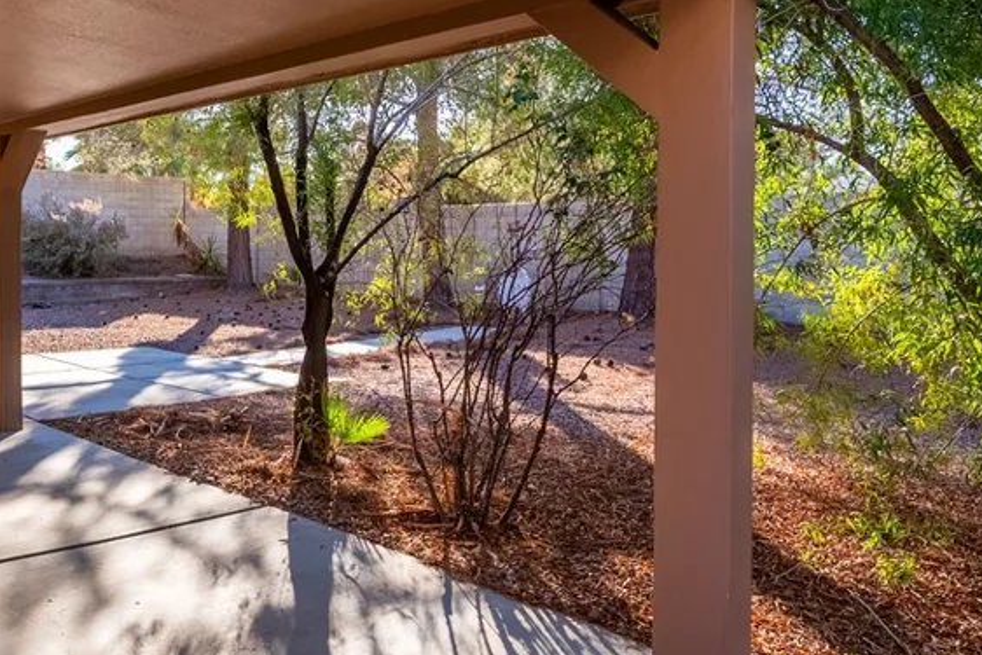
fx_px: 846
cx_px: 166
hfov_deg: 55.1
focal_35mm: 31
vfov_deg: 42.1
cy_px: 259
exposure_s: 1/5000
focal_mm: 17
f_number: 7.1
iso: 500
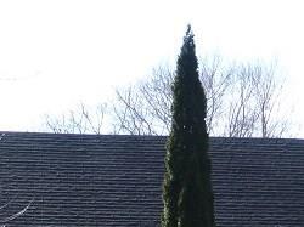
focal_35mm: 160
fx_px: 1404
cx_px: 193
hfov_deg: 12.3
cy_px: 386
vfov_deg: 8.9
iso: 100
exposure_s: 1/500
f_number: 3.9
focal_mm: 6.9
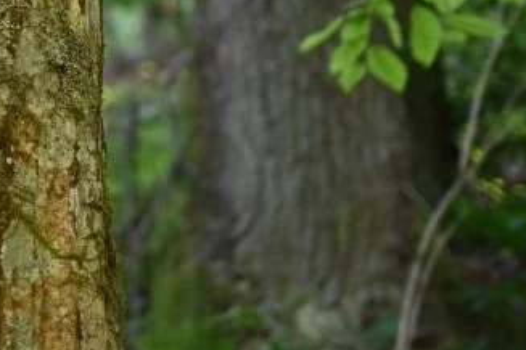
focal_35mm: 231
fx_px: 3375
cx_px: -109
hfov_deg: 8.8
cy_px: -172
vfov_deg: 5.9
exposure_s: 1/125
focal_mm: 70
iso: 1100
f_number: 4
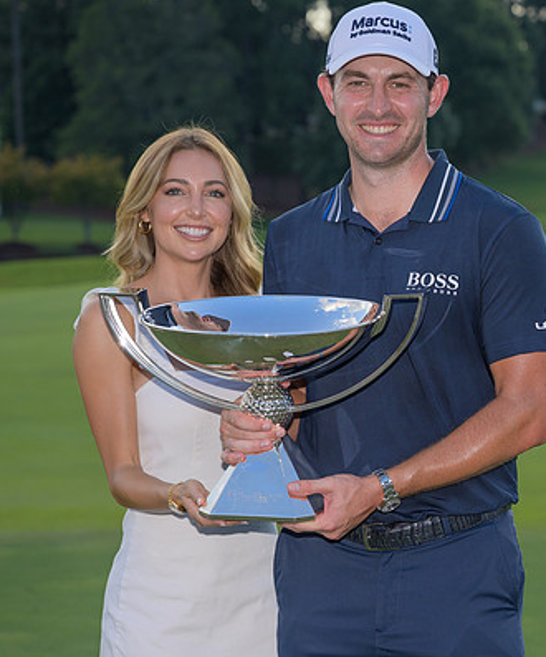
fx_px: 2487
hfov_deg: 12.4
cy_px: 386
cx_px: 517
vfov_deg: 15.0
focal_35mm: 126
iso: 250
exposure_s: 1/1000
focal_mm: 70
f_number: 4.5
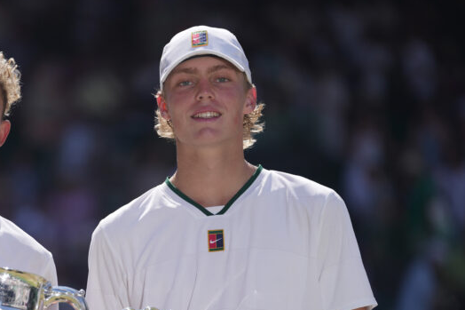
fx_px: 3899
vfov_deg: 4.5
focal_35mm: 302
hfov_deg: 6.8
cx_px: 99
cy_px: 223
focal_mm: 184
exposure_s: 1/2500
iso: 160
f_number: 2.8
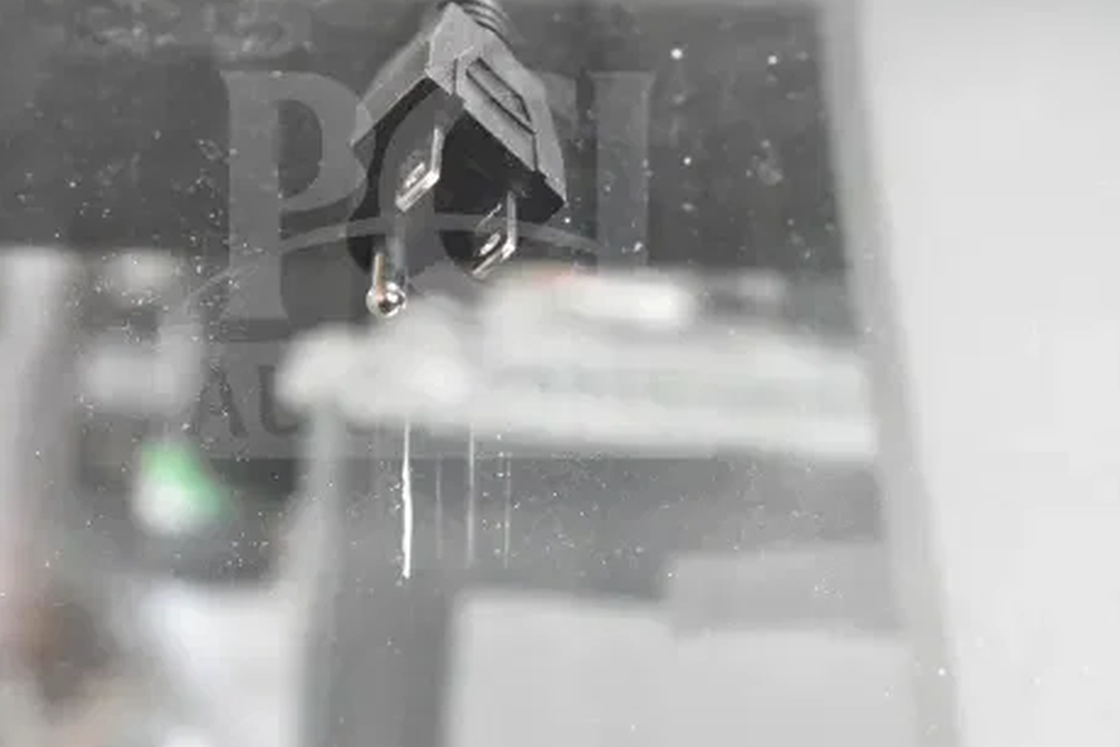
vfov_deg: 12.5
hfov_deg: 18.6
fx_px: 3412
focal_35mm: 110
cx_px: 437
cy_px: 265
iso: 6400
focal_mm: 55
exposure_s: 1/160
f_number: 7.1
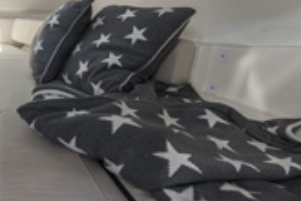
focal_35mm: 34
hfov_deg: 46.2
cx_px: -4
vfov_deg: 38.0
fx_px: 284
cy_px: 54
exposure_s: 1/160
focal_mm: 14
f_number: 7.1
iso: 400
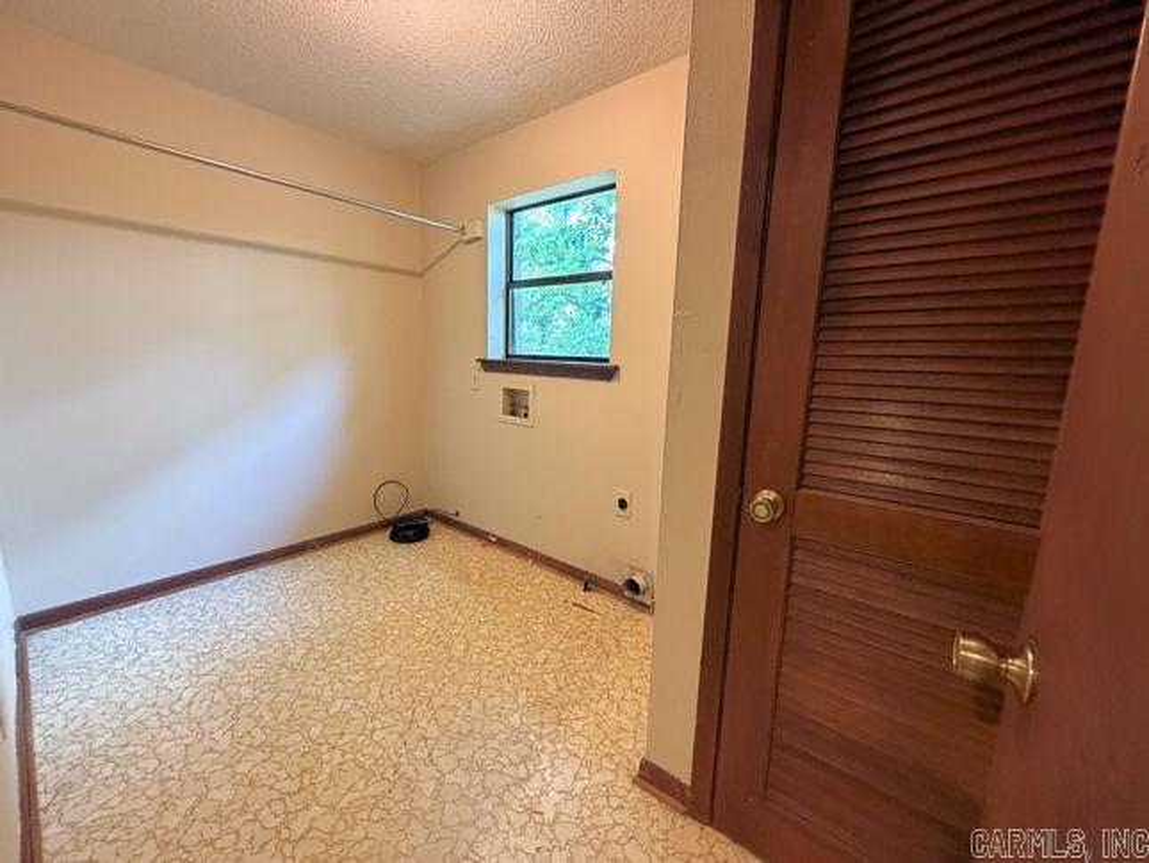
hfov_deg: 102.1
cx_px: 574
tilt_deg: -9.0
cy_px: 432
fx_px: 465
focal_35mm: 14
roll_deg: -1.5
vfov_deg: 85.7
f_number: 2.2
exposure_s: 1/60
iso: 640
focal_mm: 2.22
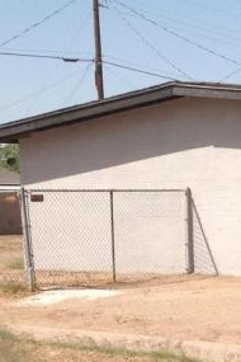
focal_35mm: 131
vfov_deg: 15.5
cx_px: 250
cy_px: 302
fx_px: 1315
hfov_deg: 10.4
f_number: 2.4
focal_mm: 4.28
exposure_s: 1/2519
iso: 50
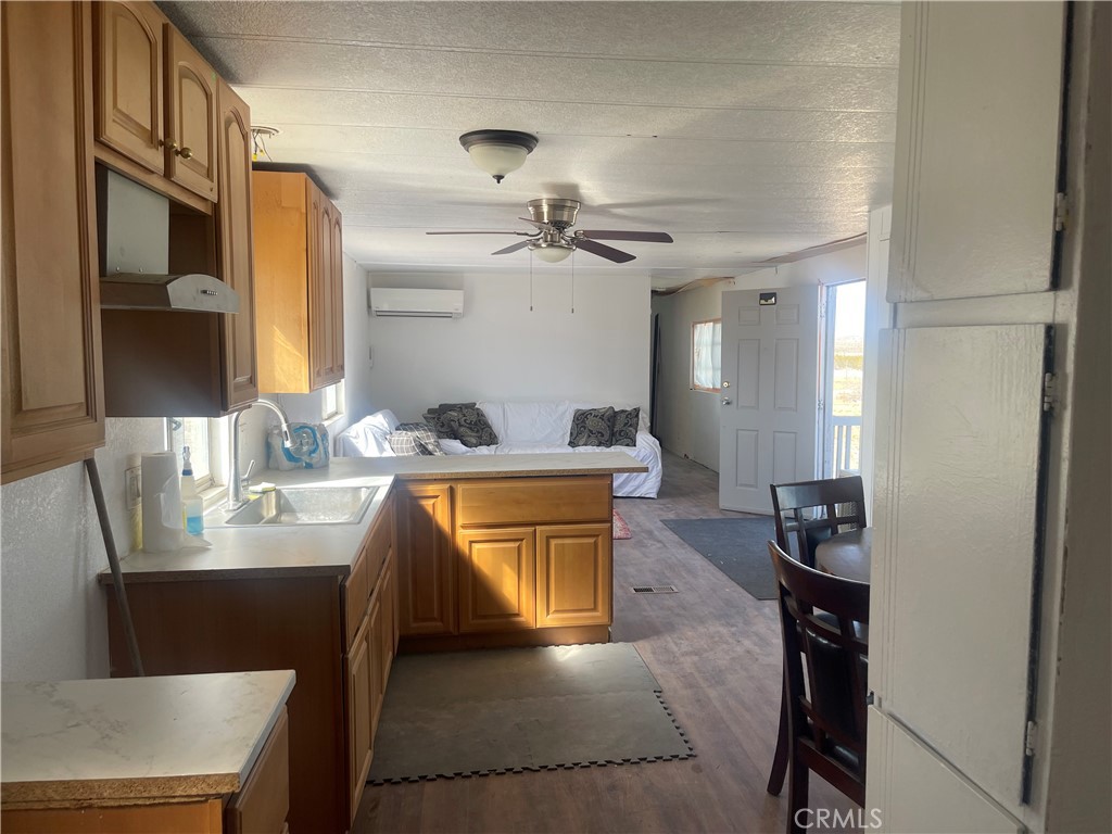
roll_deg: -0.9
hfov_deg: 69.4
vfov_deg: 54.9
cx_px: 556
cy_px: 417
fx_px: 803
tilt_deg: -2.8
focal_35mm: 25
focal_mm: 5.1
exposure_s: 1/278
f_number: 1.6
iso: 32
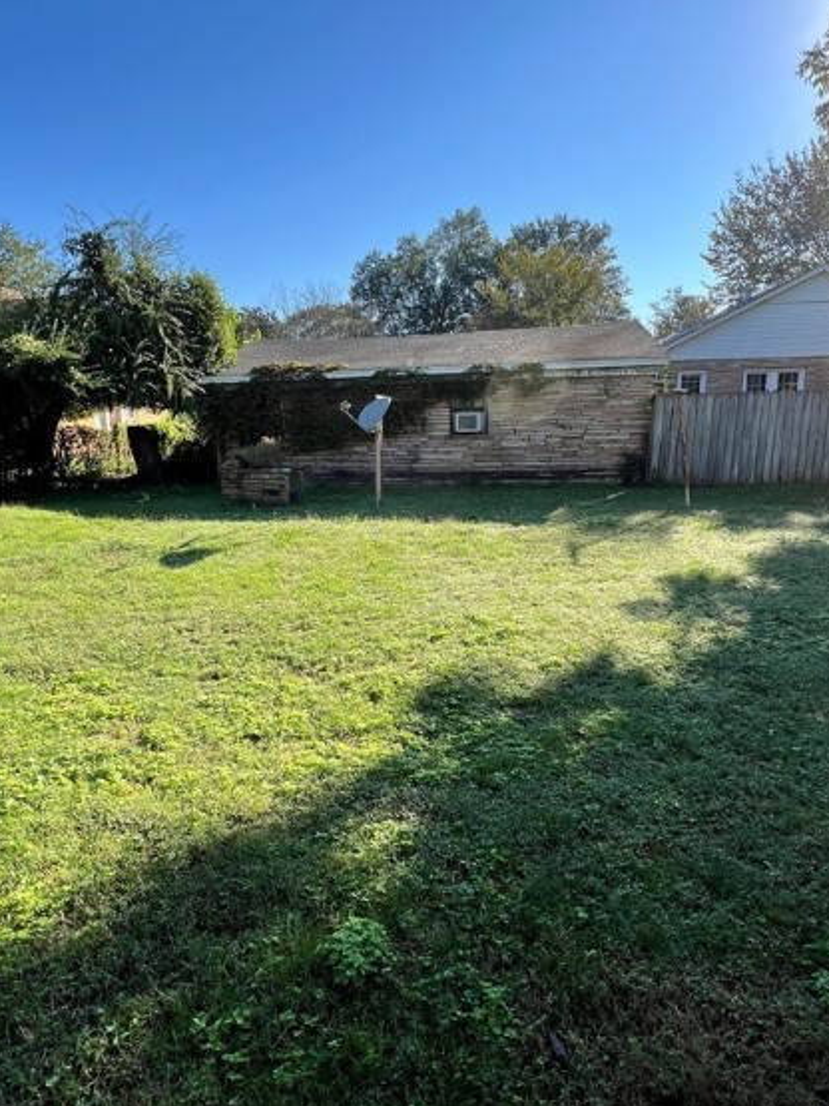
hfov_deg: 71.5
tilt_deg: -7.8
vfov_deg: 87.6
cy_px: 510
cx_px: 397
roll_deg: +1.7
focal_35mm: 18
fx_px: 575
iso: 32
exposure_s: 1/637
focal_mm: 1.57
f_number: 1.8
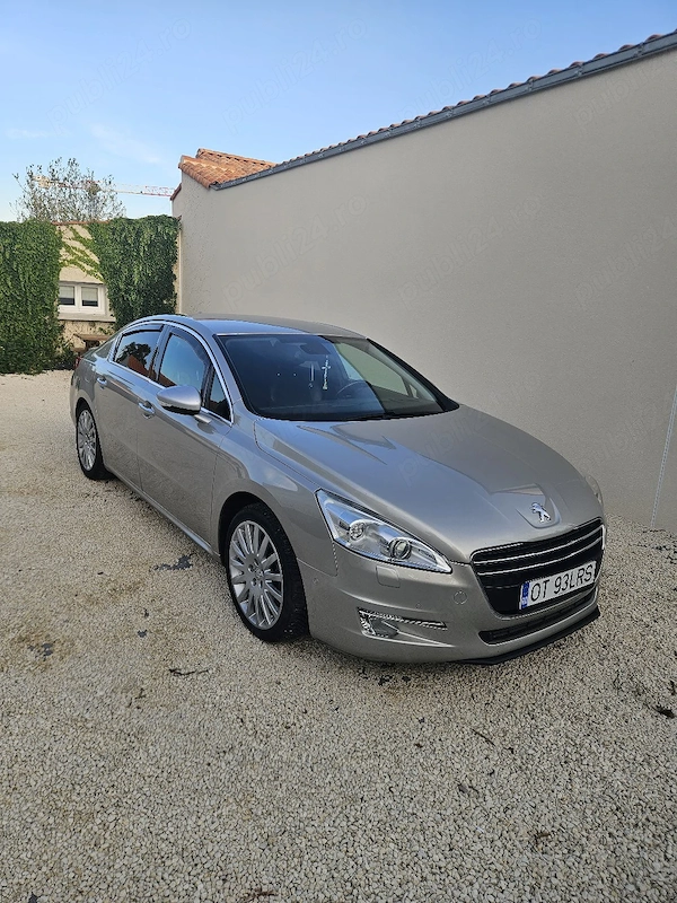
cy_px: 452
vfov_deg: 73.9
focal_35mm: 23
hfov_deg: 58.9
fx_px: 600
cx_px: 338
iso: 25
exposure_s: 1/312
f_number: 1.8
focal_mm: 5.4
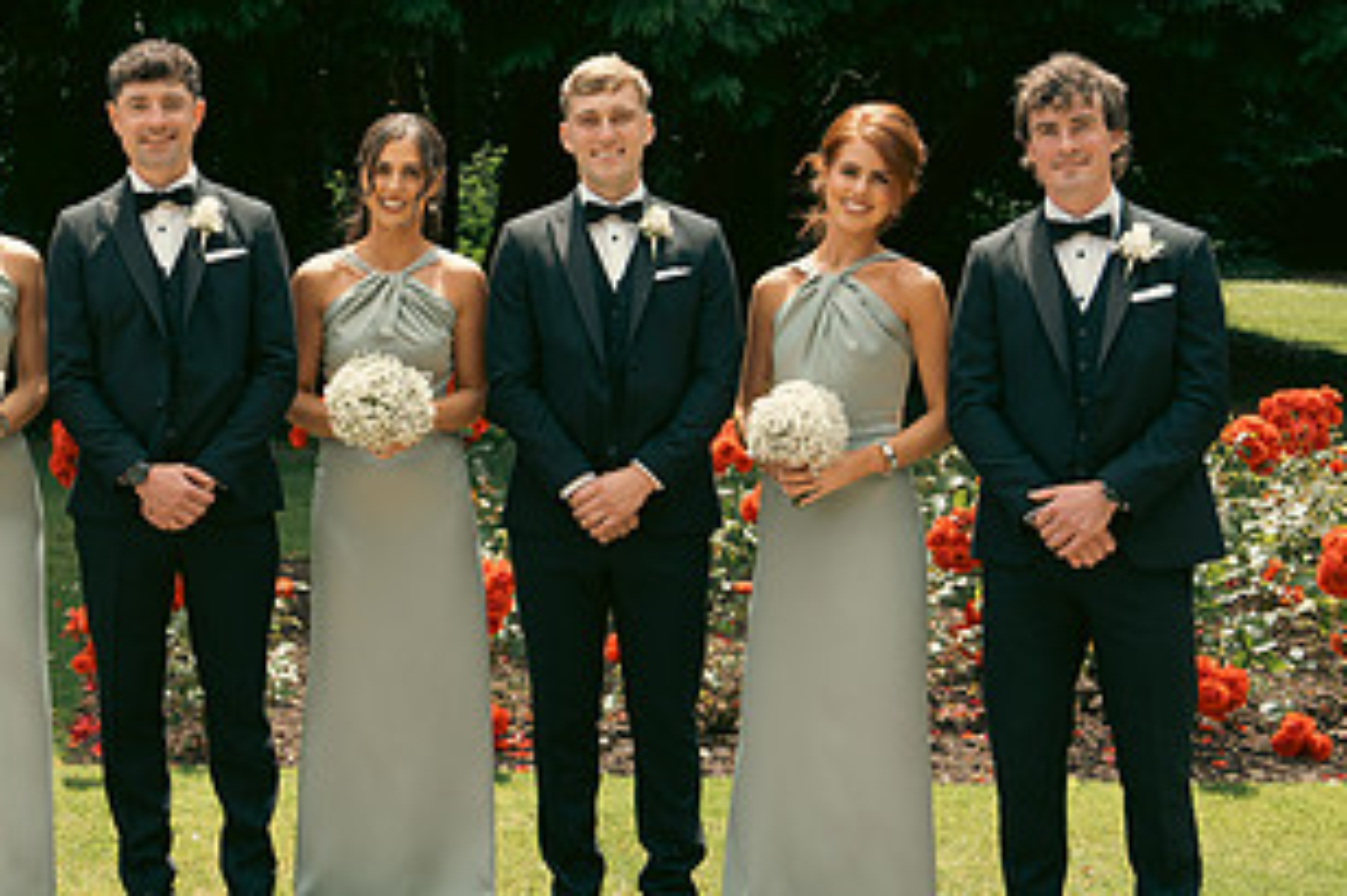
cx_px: 201
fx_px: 2468
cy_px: 343
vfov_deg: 20.6
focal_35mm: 66
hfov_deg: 29.6
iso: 50
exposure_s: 1/160
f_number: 5
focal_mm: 35
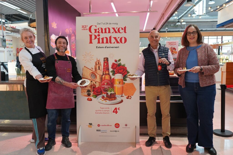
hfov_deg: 63.7
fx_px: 188
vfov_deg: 44.9
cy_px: 78
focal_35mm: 29
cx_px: 116
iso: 1600
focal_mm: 29
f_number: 4
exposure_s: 1/160
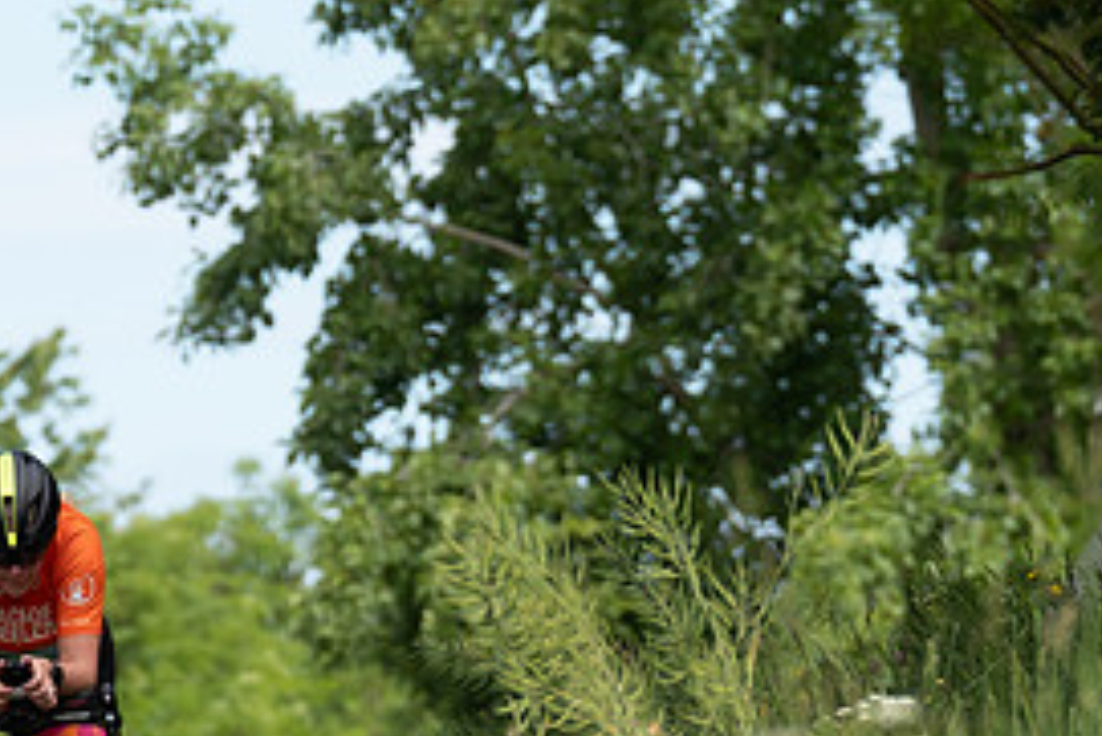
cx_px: 248
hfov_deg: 2.4
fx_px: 26093
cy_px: 316
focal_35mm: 852
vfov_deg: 1.6
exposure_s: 1/1000
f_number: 5
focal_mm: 200
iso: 250
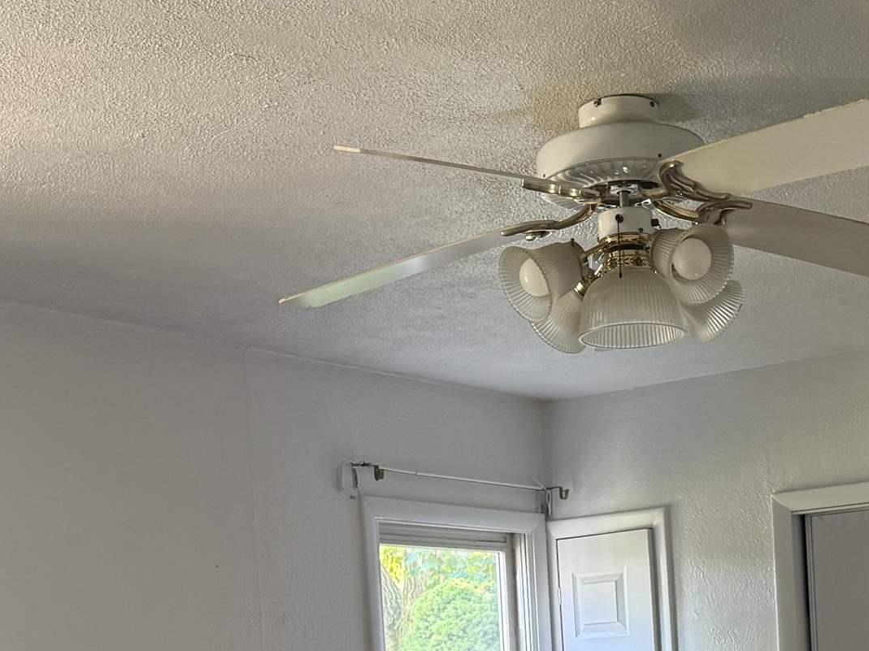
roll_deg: +3.0
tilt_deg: -1.1
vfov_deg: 20.2
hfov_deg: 27.8
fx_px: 1732
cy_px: 735
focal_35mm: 69
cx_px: 650
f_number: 1.78
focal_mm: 6.76
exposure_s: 1/60
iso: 200
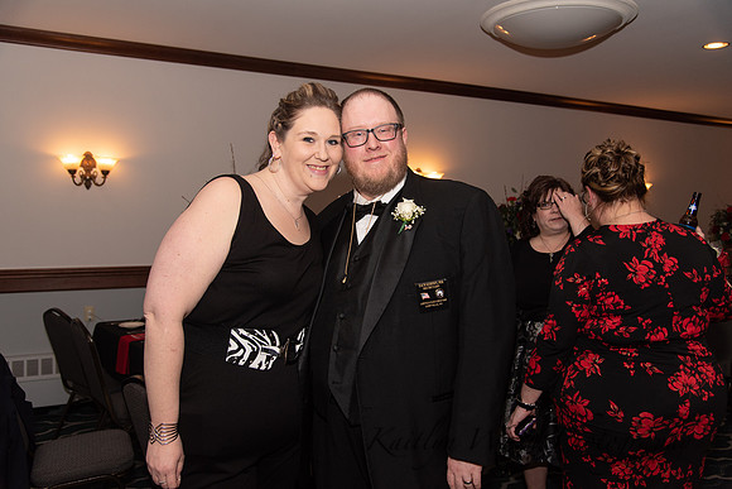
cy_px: 244
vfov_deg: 43.6
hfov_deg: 61.9
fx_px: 610
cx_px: 366
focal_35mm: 30
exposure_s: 1/200
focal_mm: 30
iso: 800
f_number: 4
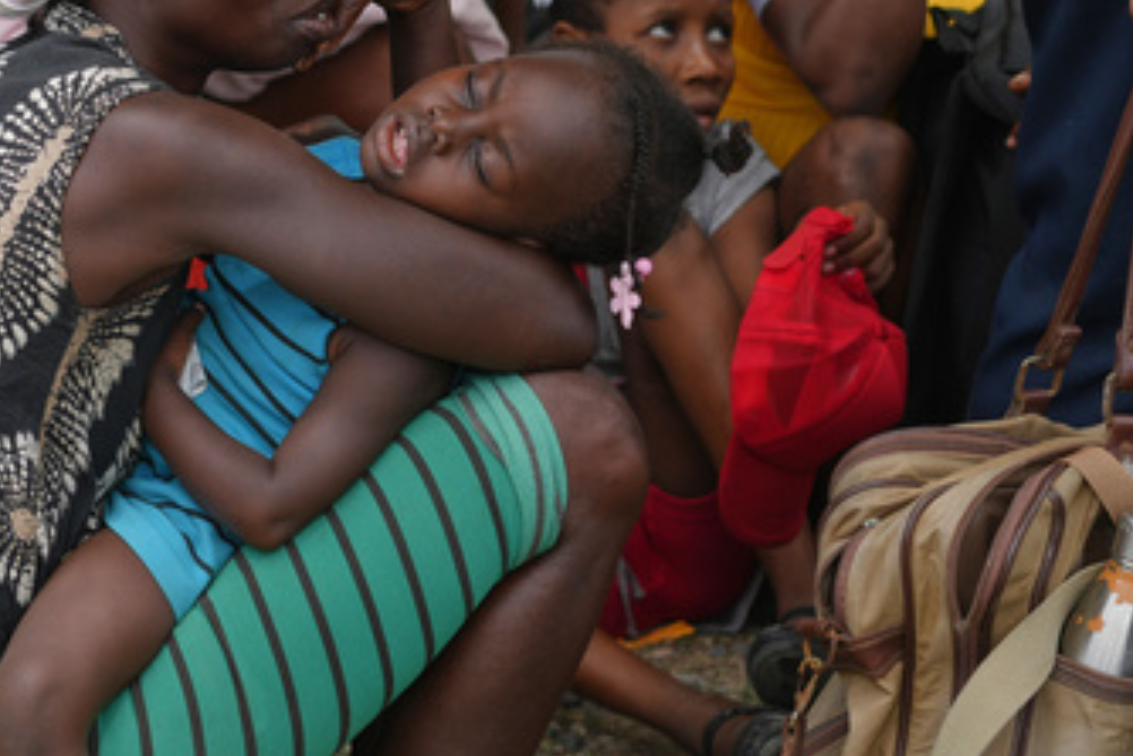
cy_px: 98
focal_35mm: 144
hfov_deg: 14.2
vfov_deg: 9.5
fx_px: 4534
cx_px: 193
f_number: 2.8
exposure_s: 1/500
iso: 50
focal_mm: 47
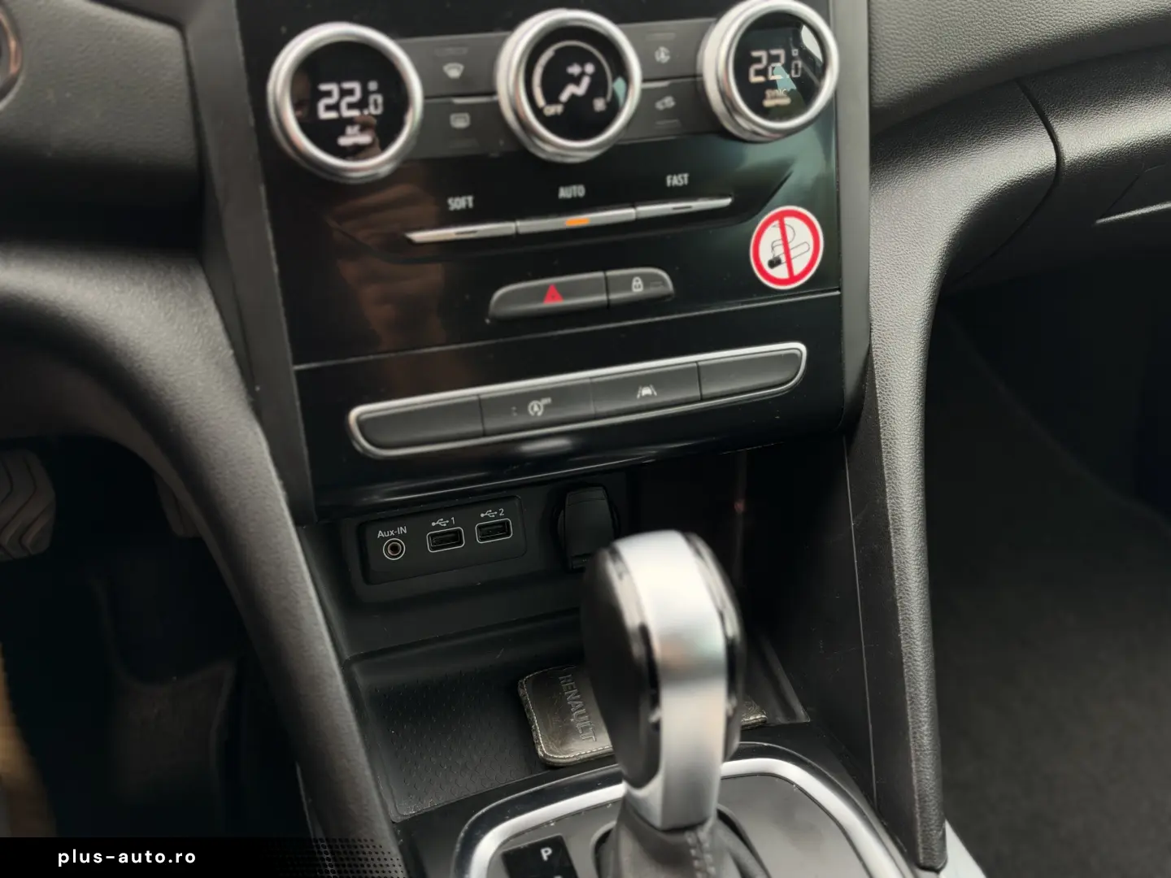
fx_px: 1083
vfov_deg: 44.2
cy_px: 439
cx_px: 586
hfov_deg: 56.8
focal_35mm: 32
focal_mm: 6.93
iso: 160
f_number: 1.8
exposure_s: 1/164
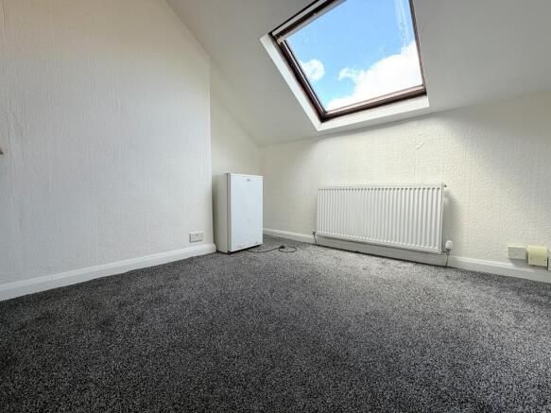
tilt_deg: -4.3
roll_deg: +0.2
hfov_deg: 102.1
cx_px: 276
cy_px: 206
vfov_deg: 85.7
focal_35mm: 14
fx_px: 223
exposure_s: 1/121
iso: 64
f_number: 2.2
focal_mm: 2.22
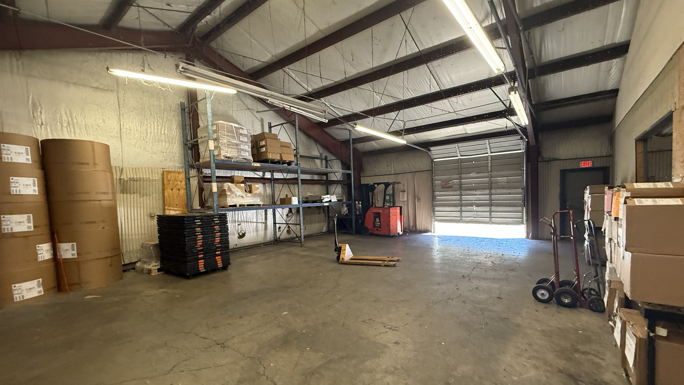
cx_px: 347
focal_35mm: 16
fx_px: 290
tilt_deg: -4.6
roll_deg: +0.2
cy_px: 212
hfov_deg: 99.4
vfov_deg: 66.9
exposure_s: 1/120
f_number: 2.2
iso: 500
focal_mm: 2.22
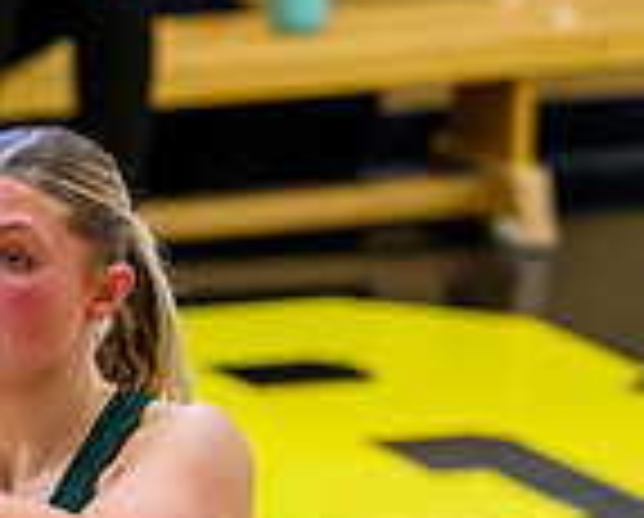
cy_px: 729
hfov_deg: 2.3
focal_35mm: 827
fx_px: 15795
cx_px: -77
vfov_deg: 1.9
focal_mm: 165
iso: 4000
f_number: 3.2
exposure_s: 1/1000
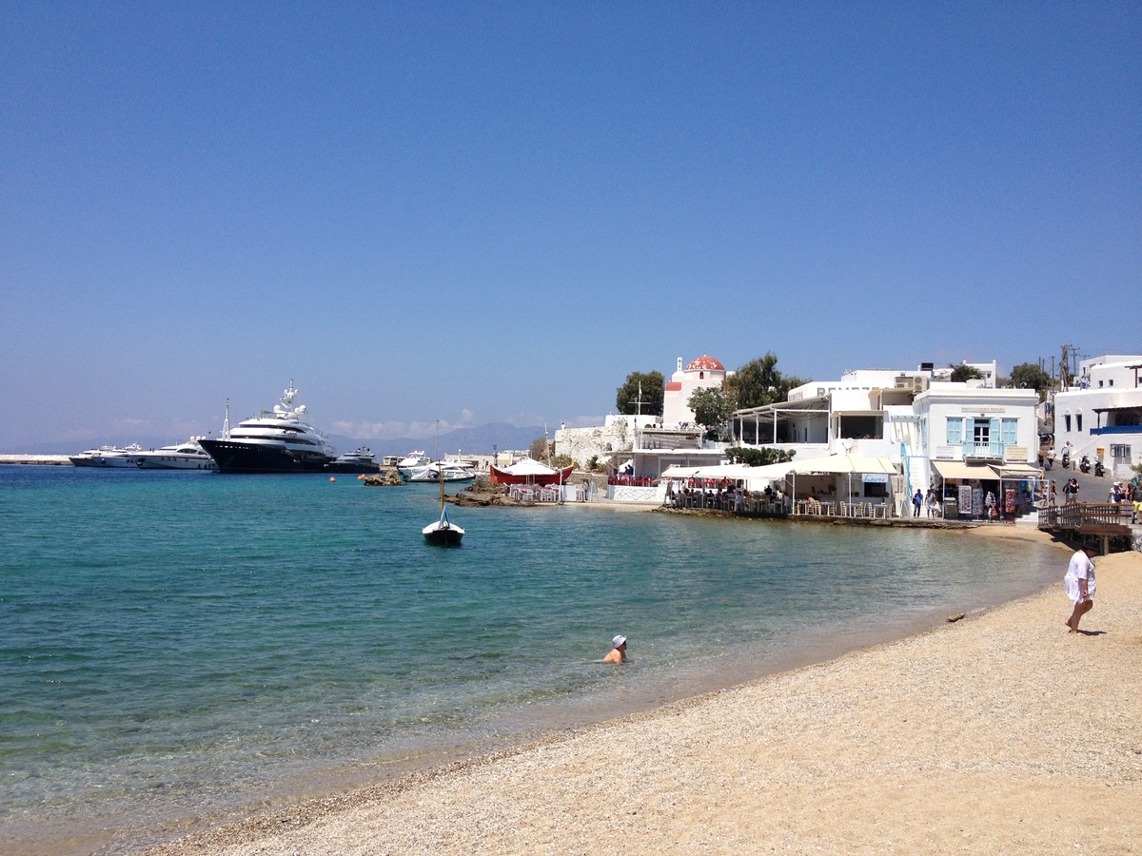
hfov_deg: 52.6
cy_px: 428
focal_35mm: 35
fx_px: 1155
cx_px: 571
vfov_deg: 40.7
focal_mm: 4.28
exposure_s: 1/2632
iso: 50
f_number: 2.4
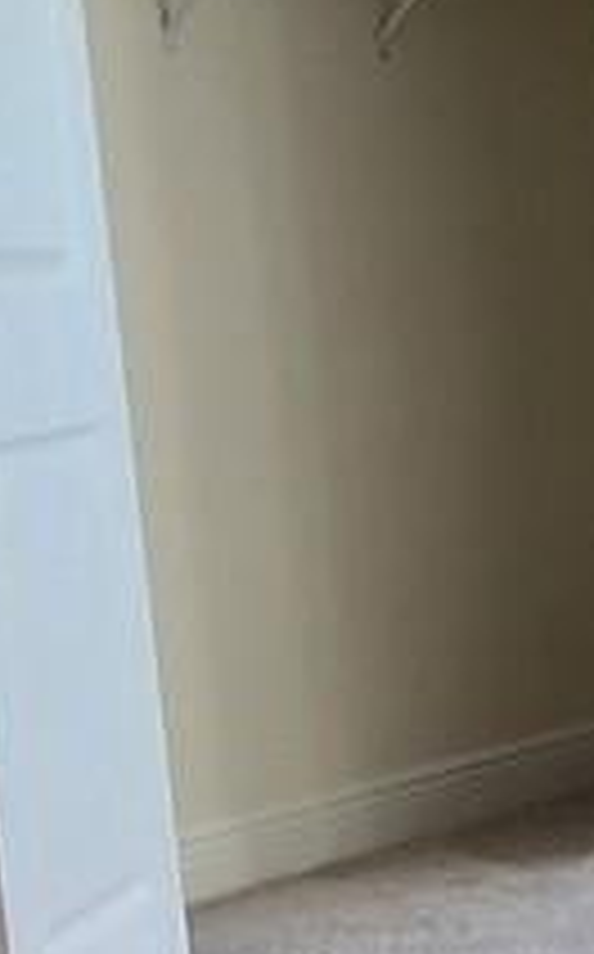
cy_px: 585
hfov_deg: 9.0
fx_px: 2701
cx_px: 1994
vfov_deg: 20.0
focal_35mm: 104
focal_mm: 2.2
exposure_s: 1/60
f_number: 2.2
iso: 50
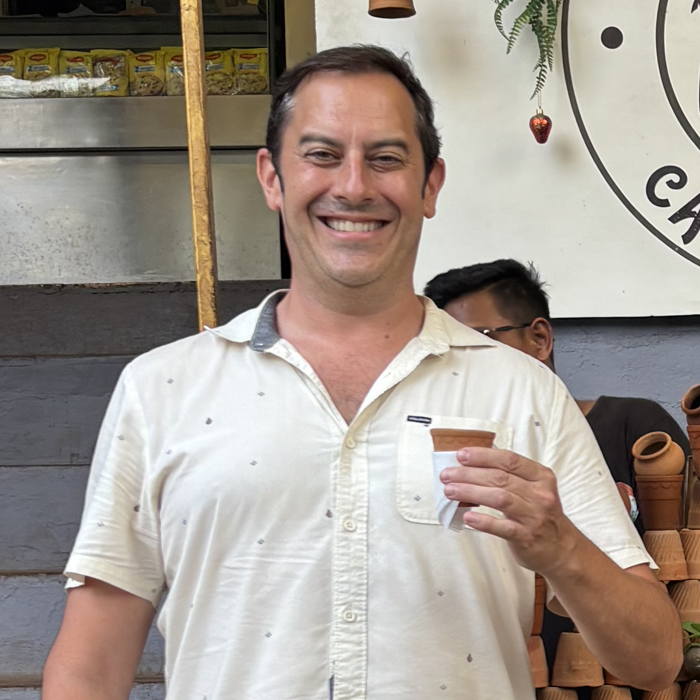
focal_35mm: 31
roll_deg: +1.6
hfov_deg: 52.5
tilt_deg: -1.7
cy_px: 471
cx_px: 350
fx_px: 709
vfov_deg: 51.5
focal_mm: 5.96
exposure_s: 1/50
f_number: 1.6
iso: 64
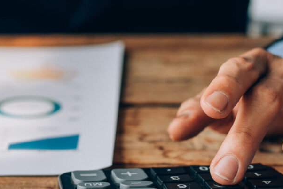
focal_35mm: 119
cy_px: 32
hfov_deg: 16.9
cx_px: 21
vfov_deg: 11.5
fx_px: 936
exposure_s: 1/250
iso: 100
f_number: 2.8
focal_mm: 35
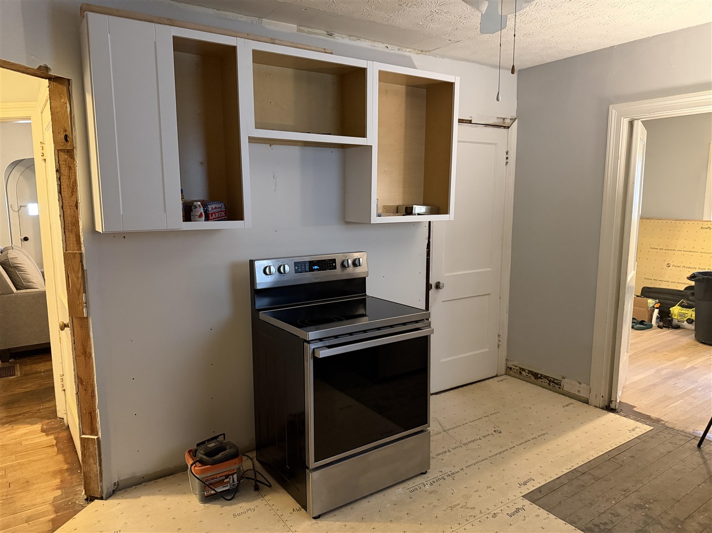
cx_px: 356
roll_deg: +0.2
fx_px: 493
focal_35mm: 24
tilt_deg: -8.2
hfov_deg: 71.6
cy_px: 266
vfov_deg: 56.8
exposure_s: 1/40
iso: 800
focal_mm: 6.76
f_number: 1.78
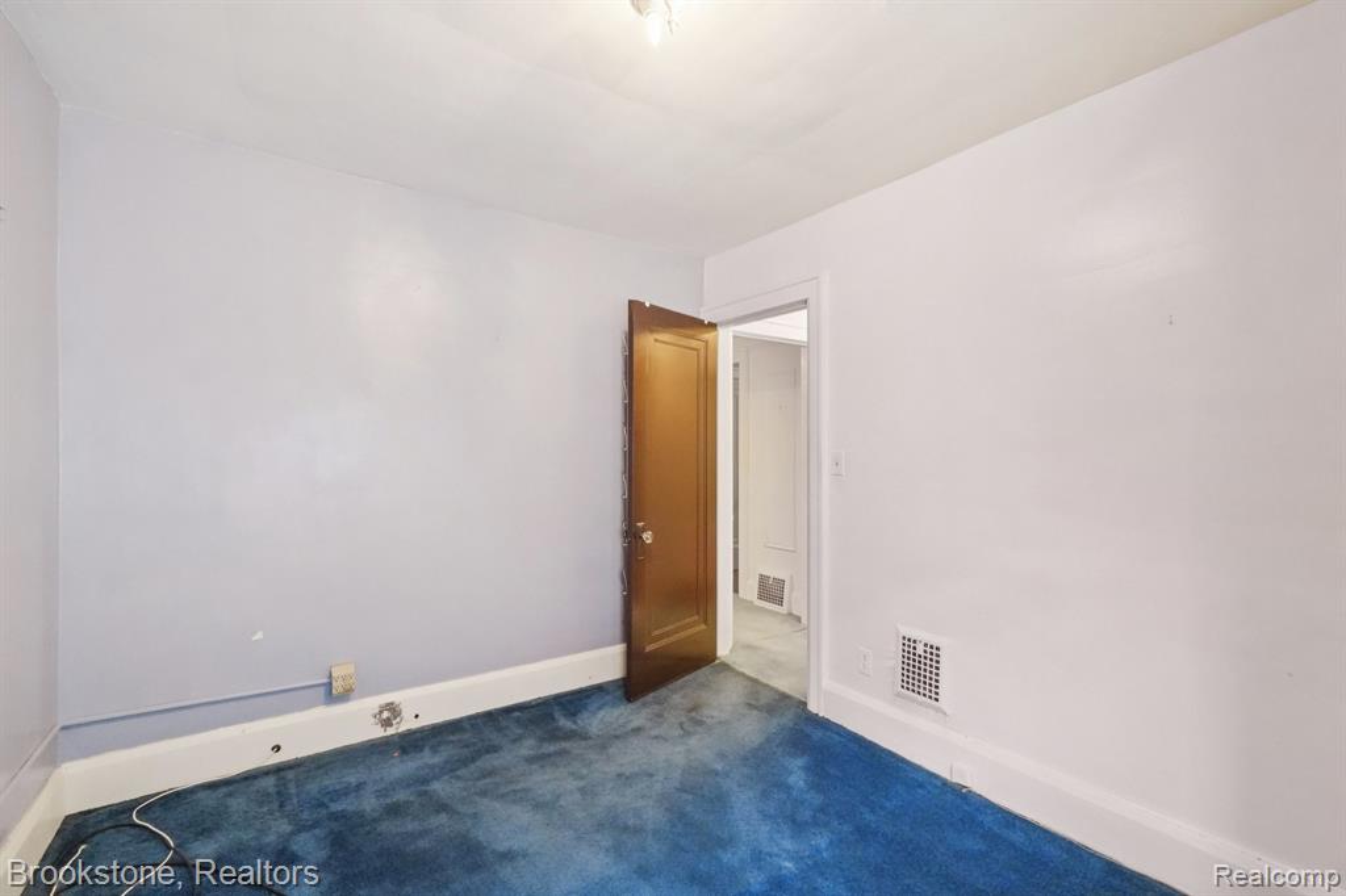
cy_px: 448
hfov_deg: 100.4
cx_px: 673
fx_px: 561
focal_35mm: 15
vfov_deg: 77.3
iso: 6400
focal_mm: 10
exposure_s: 1/30
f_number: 8
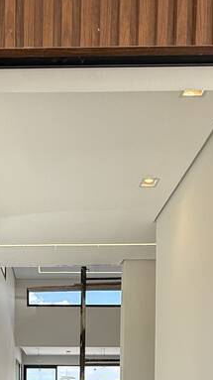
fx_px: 432
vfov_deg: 39.1
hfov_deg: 27.0
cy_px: 416
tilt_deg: -1.6
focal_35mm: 43
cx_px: 33
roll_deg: -1.0
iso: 64
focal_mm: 2.22
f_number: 2.2
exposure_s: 1/461
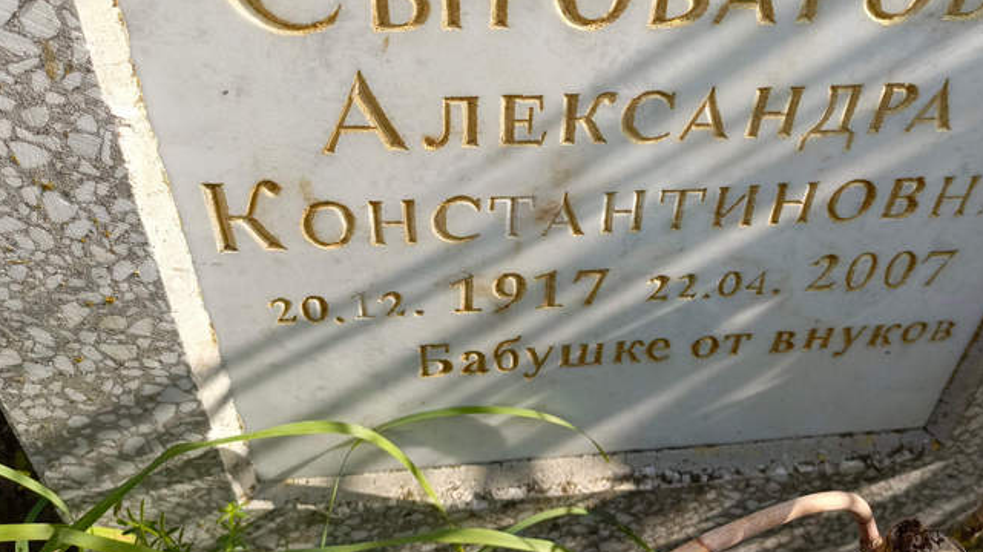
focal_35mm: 34
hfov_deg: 57.7
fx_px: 886
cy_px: 212
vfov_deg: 34.5
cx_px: 572
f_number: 1.69
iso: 116
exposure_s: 1/498
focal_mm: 4.76
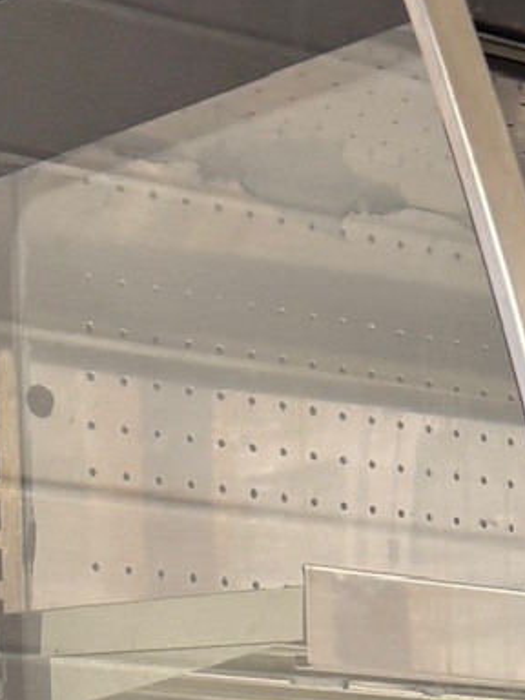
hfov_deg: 11.1
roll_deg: -1.3
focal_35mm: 128
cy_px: 1364
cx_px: 824
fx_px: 2588
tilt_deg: -9.4
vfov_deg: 13.4
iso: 125
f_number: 1.78
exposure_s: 1/50
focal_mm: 6.76
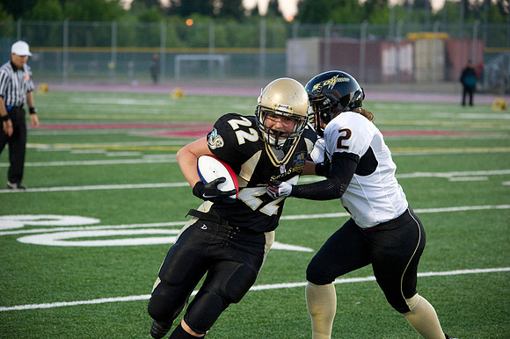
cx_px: 255
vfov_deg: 9.1
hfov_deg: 13.7
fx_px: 2124
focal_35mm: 150
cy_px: 170
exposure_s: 1/1000
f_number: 5
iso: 6400
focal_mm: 150
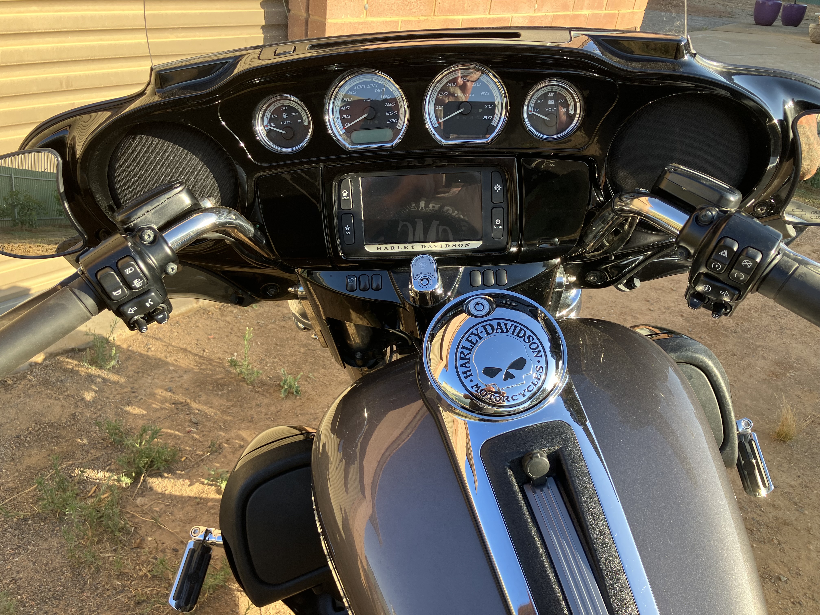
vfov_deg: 49.7
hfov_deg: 63.4
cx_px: 410
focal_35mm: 28
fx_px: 663
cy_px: 308
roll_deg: -7.1
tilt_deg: -30.3
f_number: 1.8
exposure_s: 1/227
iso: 32
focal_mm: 3.99
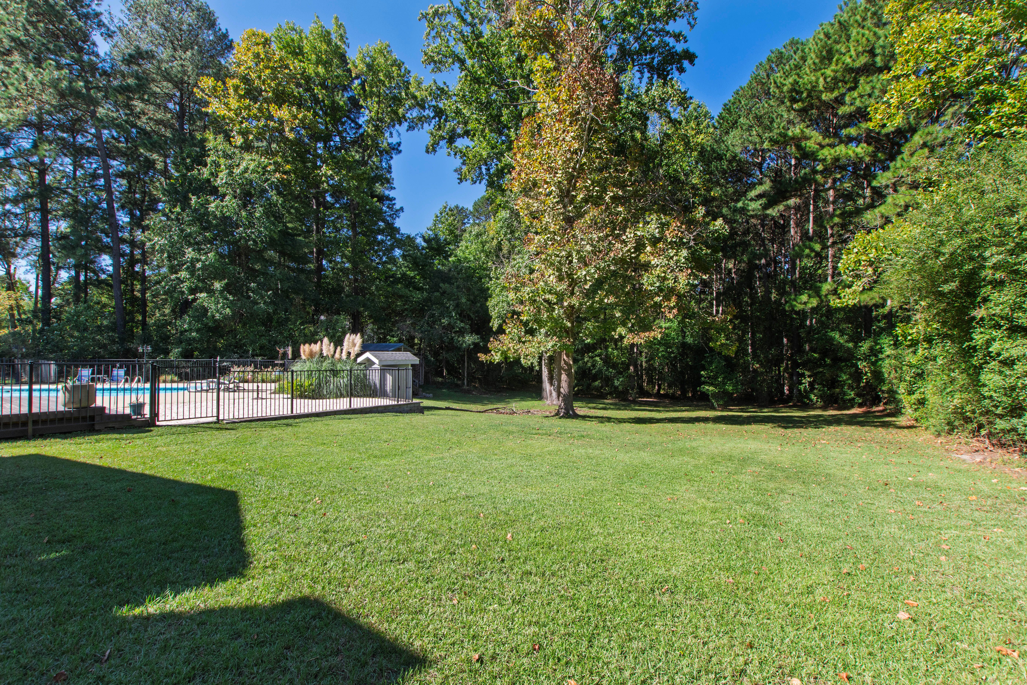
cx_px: 514
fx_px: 428
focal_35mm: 15
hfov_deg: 100.4
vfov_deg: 77.3
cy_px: 342
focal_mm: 10
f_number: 9
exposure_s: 1/125
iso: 100
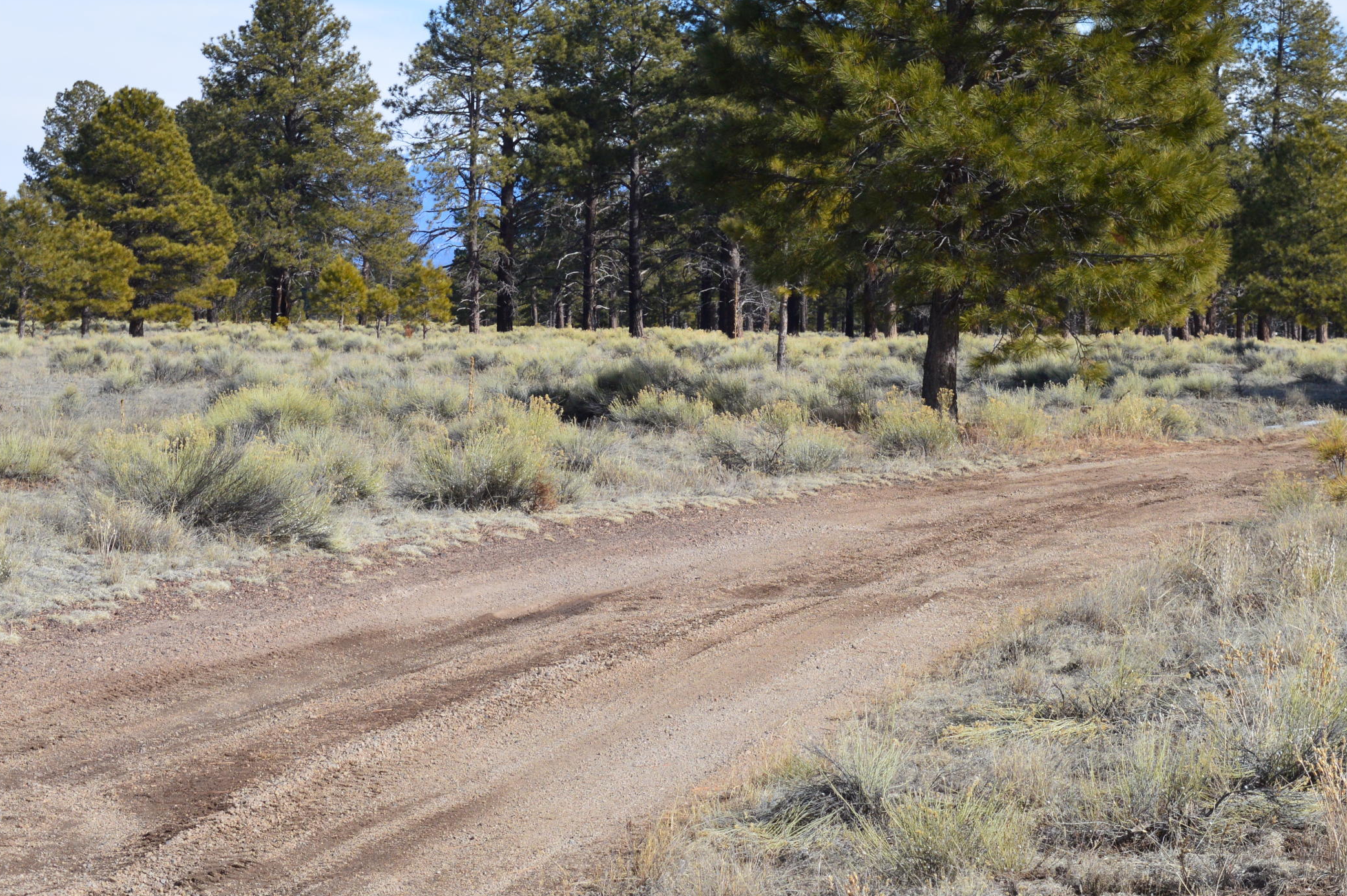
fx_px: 4438
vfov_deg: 11.5
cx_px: 753
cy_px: 299
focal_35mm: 119
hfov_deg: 17.3
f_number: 11
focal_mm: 55
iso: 400
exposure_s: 1/400
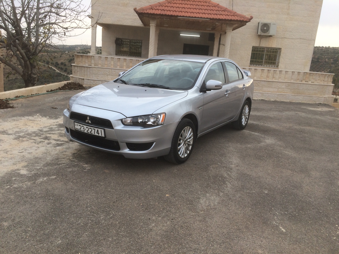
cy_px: 127
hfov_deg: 61.7
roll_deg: -4.6
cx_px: 170
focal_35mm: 29
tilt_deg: -12.7
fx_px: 284
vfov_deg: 48.2
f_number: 2.2
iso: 32
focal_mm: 4.15
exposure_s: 1/363
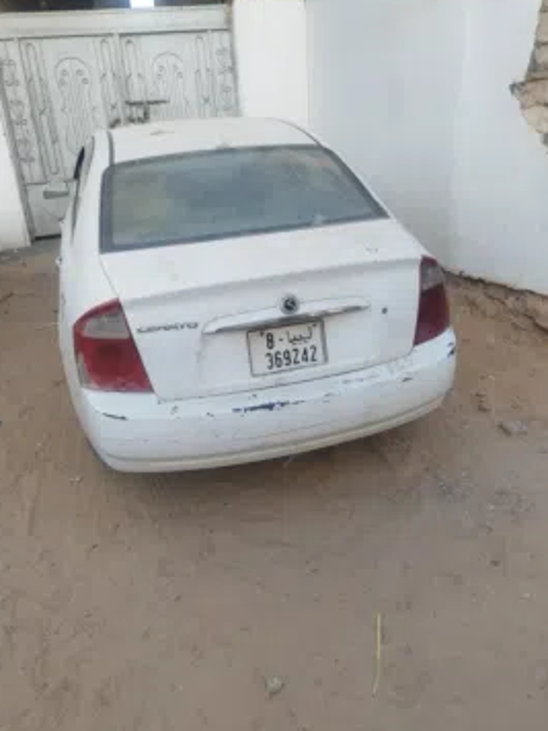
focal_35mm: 27
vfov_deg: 65.2
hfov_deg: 51.3
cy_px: 331
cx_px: 261
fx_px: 570
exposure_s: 1/126
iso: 50
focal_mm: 5.89
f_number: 1.89
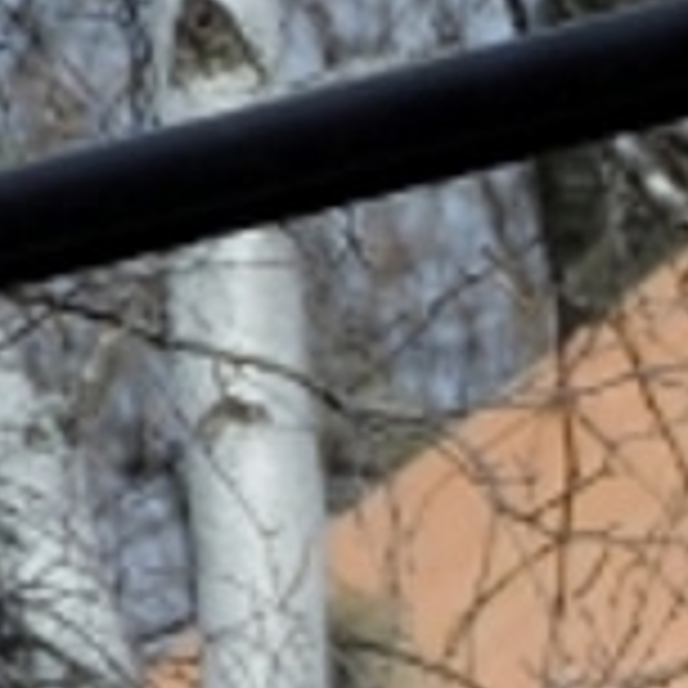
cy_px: 872
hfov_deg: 0.6
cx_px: 2592
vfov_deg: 0.6
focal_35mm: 3085
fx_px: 69370
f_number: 4.8
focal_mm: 71.3
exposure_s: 1/640
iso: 100
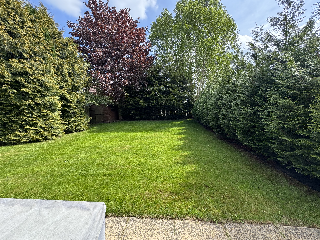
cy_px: 120
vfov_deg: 85.7
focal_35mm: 14
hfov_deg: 102.1
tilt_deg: -5.4
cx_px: 160
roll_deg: +1.2
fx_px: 129
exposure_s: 1/366
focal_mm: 2.22
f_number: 2.2
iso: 40
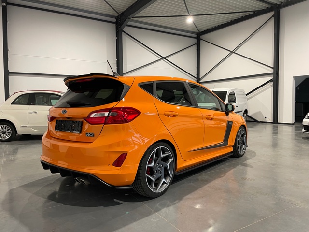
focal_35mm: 26
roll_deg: +0.7
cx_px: 154
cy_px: 116
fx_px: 232
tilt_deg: -3.1
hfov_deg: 67.3
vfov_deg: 53.1
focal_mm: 4.2
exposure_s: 1/50
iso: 100
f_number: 1.6
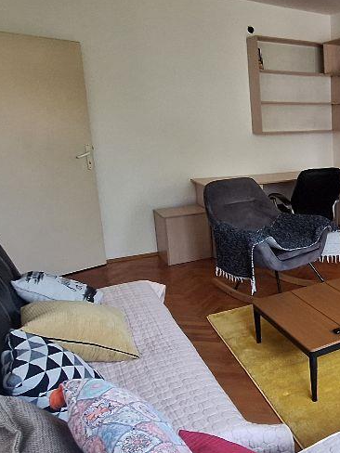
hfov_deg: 35.3
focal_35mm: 32
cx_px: 403
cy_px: 205
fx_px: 419
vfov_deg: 56.7
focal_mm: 1.74
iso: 160
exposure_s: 1/33
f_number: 2.2
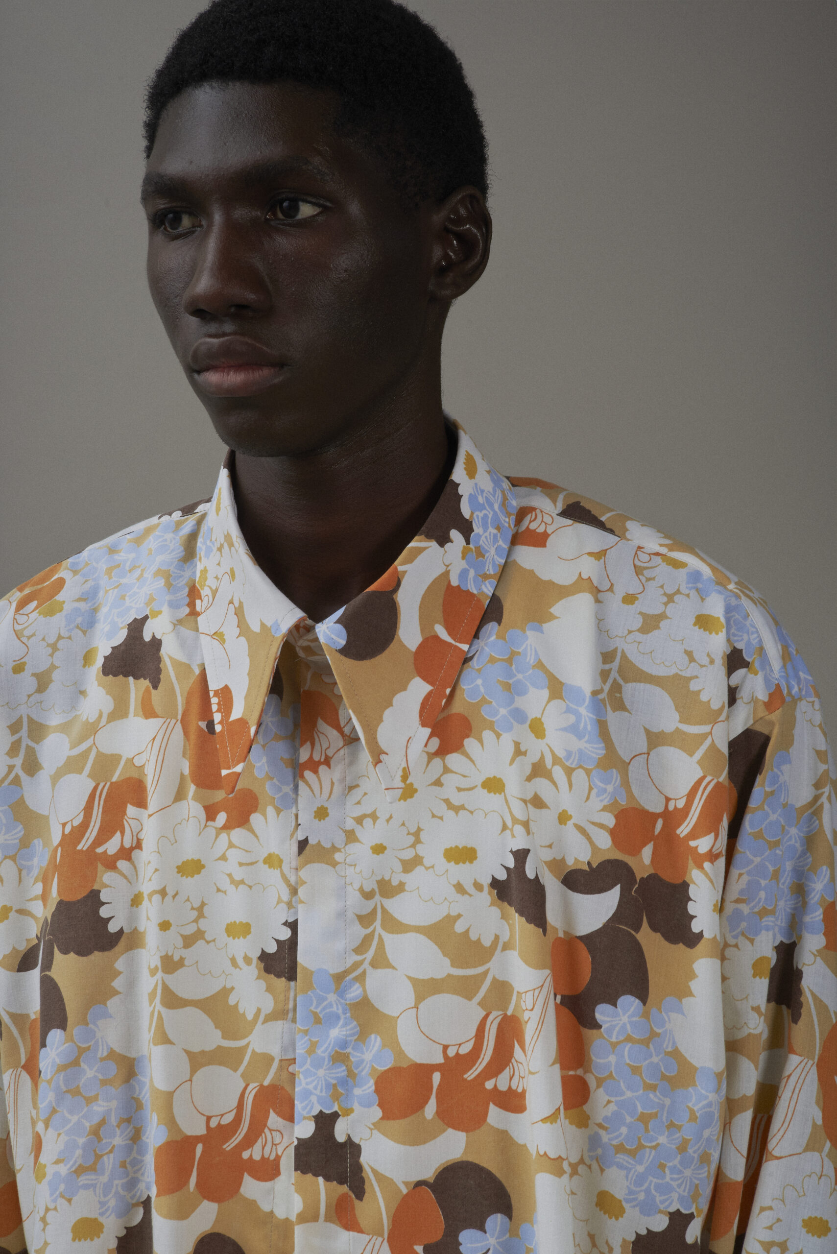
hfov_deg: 13.1
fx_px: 3658
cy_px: 627
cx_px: 418
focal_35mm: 105
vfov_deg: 19.4
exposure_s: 1/160
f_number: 11
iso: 200
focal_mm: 105
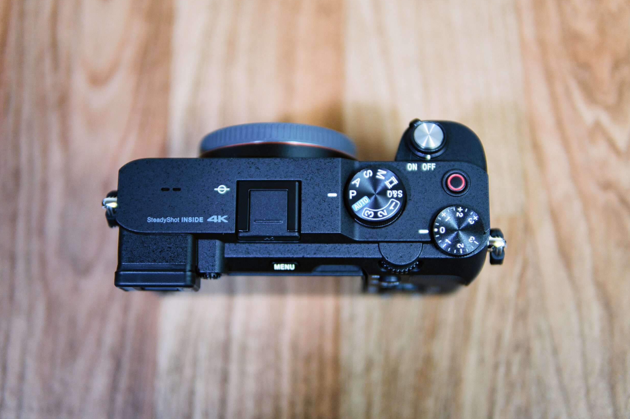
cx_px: 311
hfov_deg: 41.9
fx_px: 822
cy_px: 203
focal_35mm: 47
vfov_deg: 28.6
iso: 400
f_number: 1.4
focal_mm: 30
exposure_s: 1/40
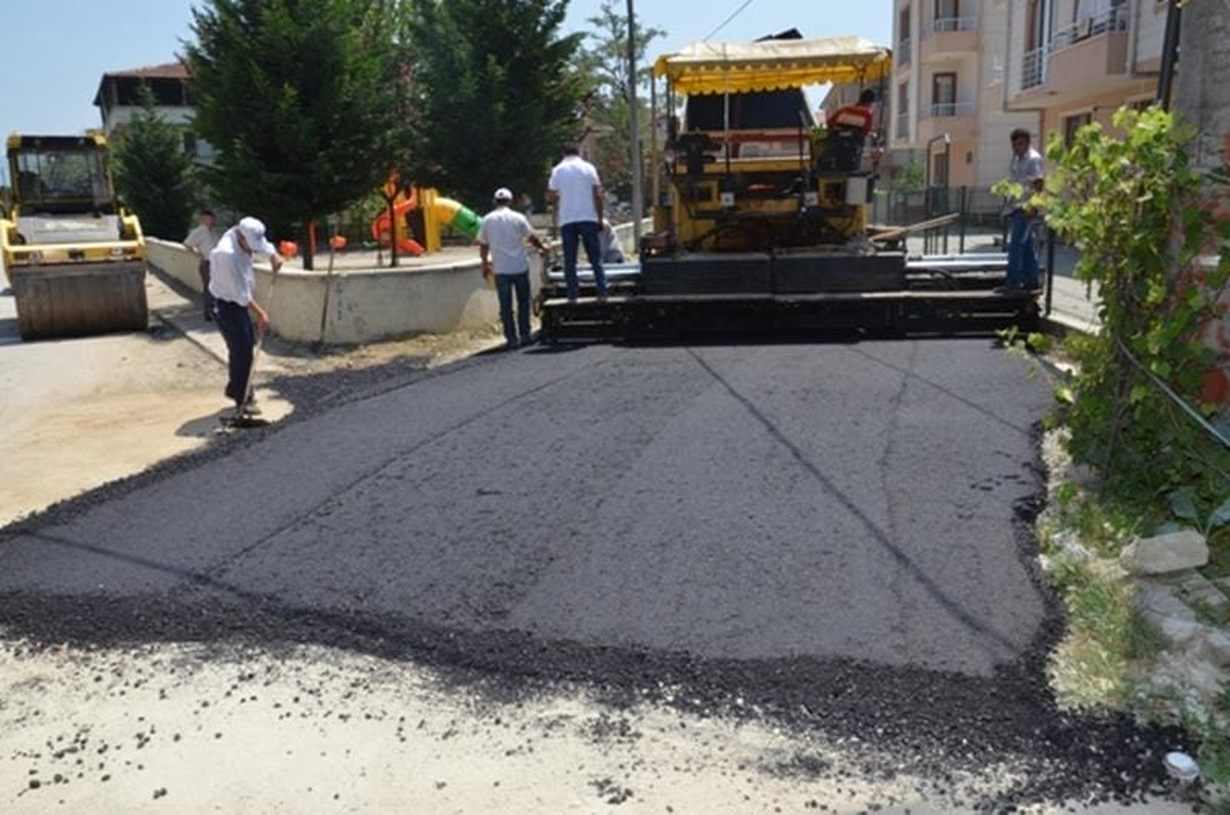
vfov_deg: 47.7
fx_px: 921
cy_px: 408
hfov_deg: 67.5
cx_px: 615
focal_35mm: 27
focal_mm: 18
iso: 640
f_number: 20
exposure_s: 1/250
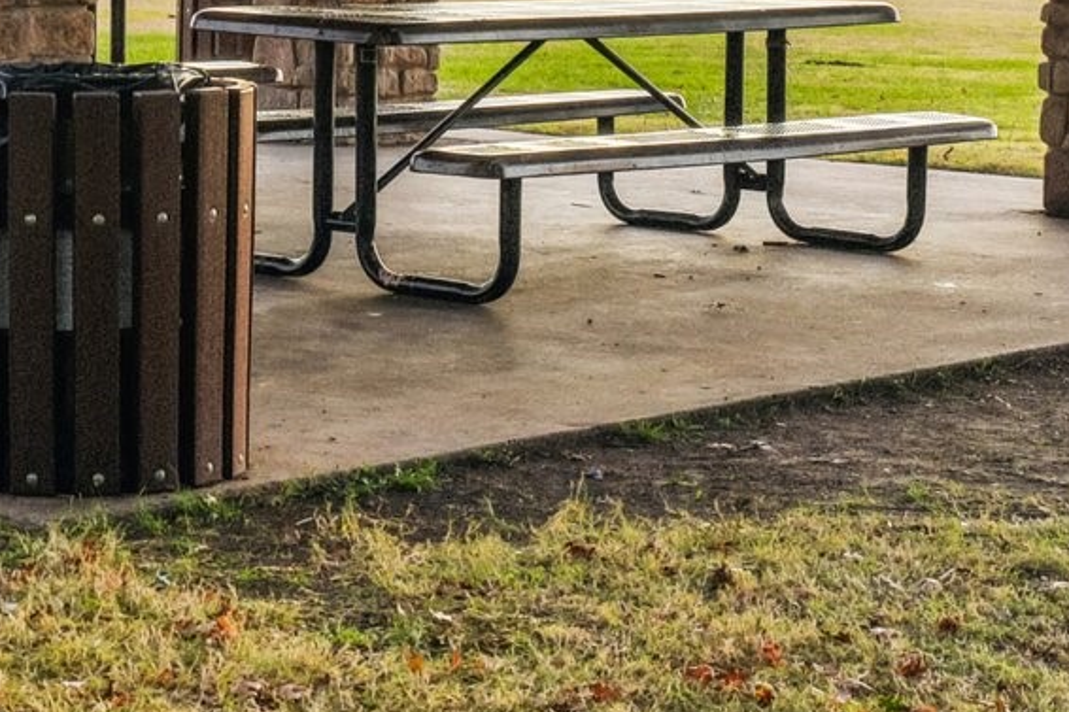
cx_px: 181
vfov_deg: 12.6
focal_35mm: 105
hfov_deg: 19.2
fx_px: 3117
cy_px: -256
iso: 400
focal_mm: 29
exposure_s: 1/13
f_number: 8
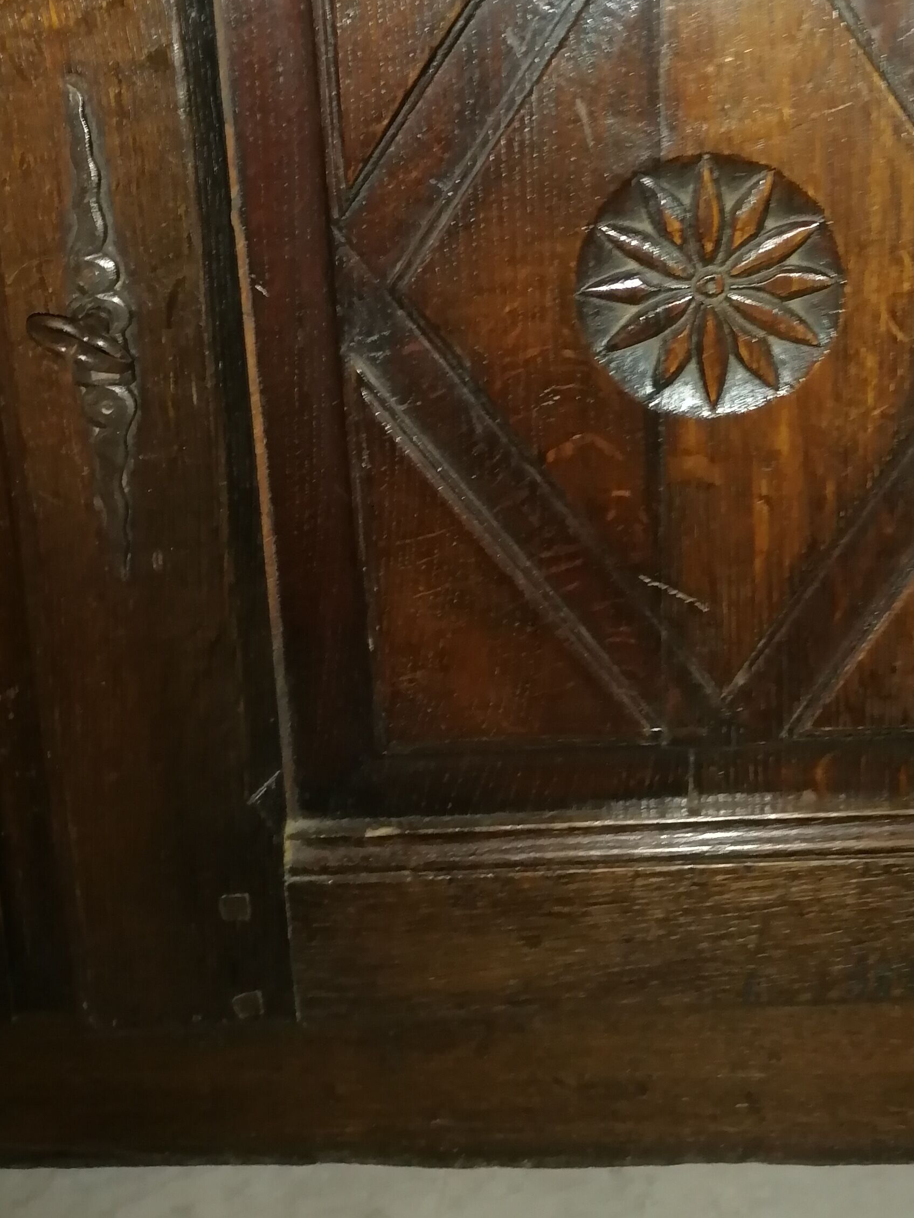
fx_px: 1619
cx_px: 731
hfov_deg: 30.7
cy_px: 194
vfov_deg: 39.2
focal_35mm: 46
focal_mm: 5.4
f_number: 1.8
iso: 320
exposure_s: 1/33.3
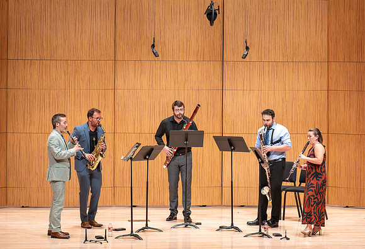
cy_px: 116
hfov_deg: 13.3
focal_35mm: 153
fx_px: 1563
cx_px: 216
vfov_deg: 9.1
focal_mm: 130
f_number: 2.8
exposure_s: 1/80
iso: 400
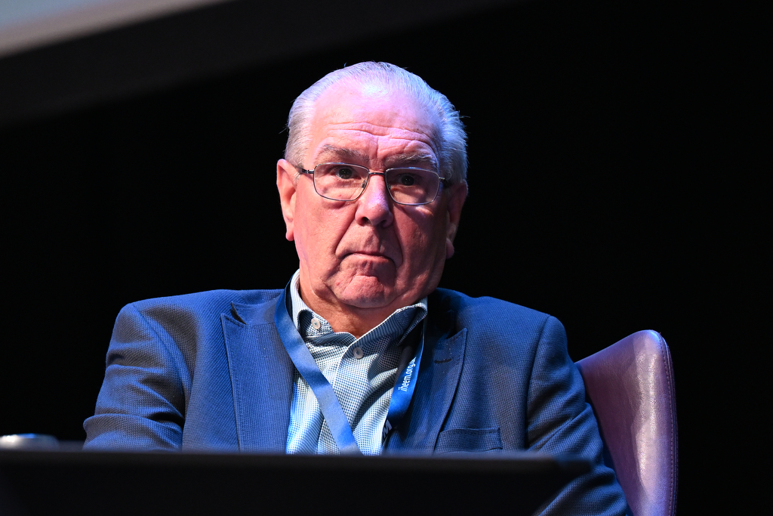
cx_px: 386
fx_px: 4295
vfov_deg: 6.9
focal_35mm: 200
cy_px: 258
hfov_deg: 10.3
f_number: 2.8
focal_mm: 200
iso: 1000
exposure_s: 1/200
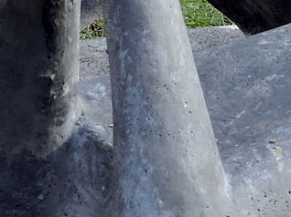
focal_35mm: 423
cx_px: 277
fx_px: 3553
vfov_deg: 3.5
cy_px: -34
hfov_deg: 4.7
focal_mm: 12.5
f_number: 4.5
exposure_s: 1/125
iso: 100
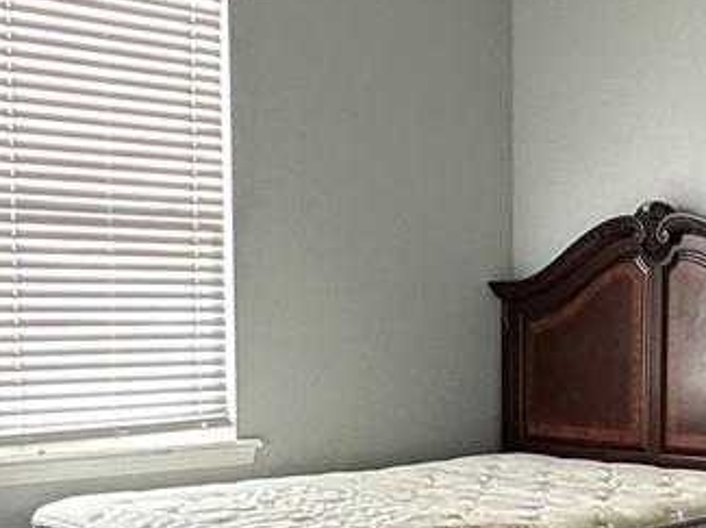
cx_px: 584
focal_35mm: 69
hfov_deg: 27.5
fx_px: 1406
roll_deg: -1.1
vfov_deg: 21.0
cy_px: 439
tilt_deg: -4.8
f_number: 2.2
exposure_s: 1/99
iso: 125
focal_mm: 2.22
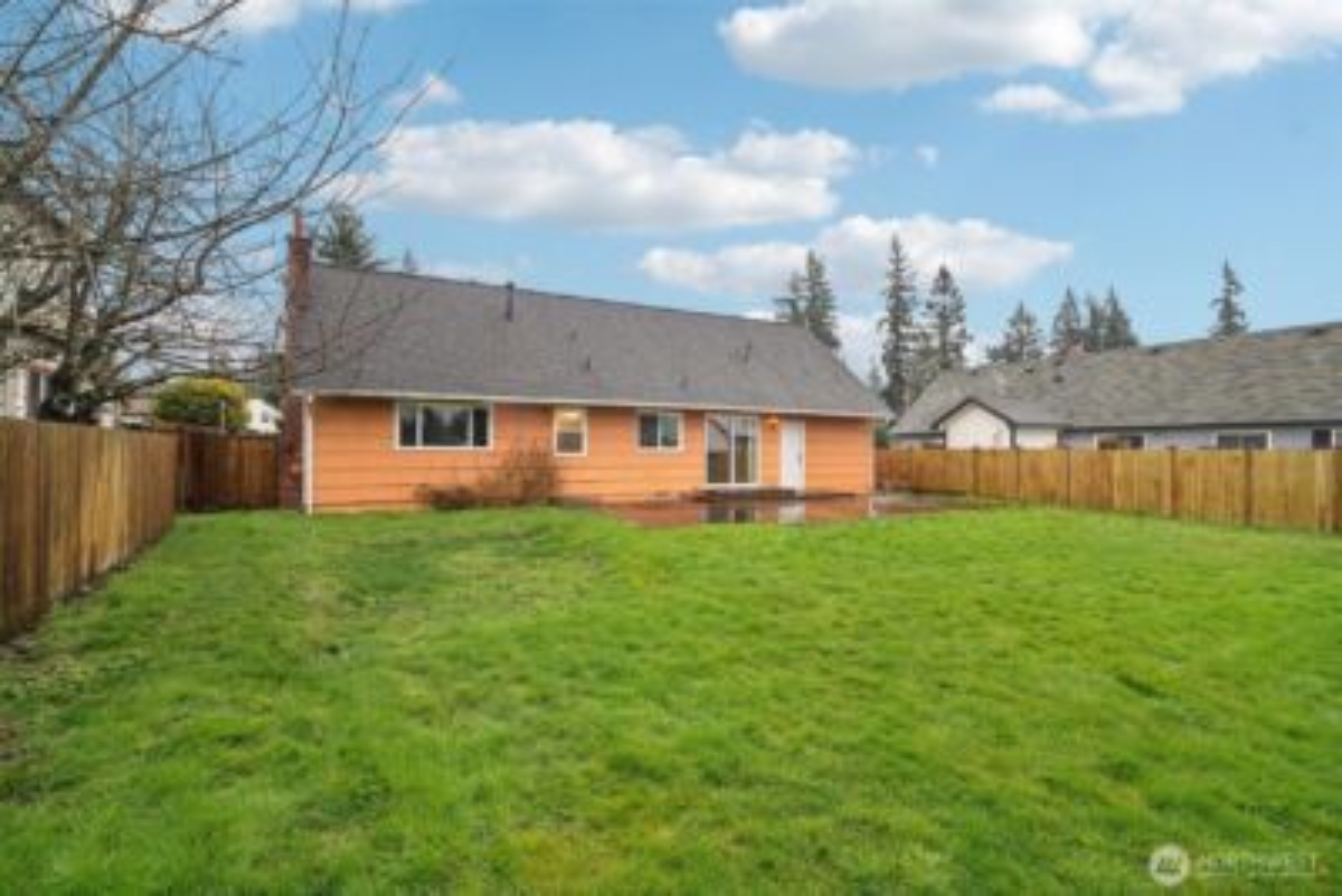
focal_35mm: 16
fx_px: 597
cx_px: 671
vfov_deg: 73.8
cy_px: 448
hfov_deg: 96.7
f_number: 8
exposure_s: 1/250
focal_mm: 16
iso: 1600
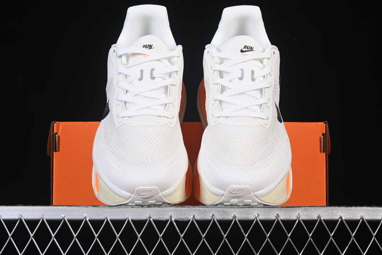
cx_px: 191
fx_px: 796
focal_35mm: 75
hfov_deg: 27.0
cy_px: 128
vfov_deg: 18.2
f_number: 8
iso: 160
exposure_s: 1/100
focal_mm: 50
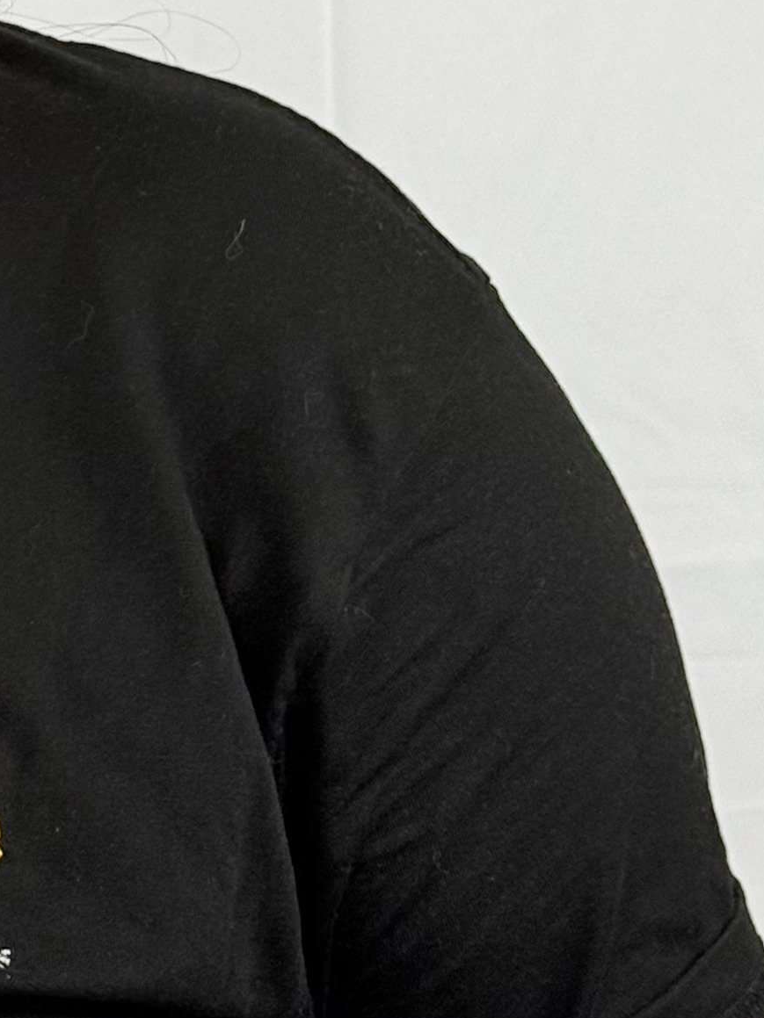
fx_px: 4915
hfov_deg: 8.6
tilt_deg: -1.9
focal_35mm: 167
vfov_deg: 11.7
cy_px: 61
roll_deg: -0.2
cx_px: -503
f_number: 1.78
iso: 100
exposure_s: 1/100
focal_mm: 6.76
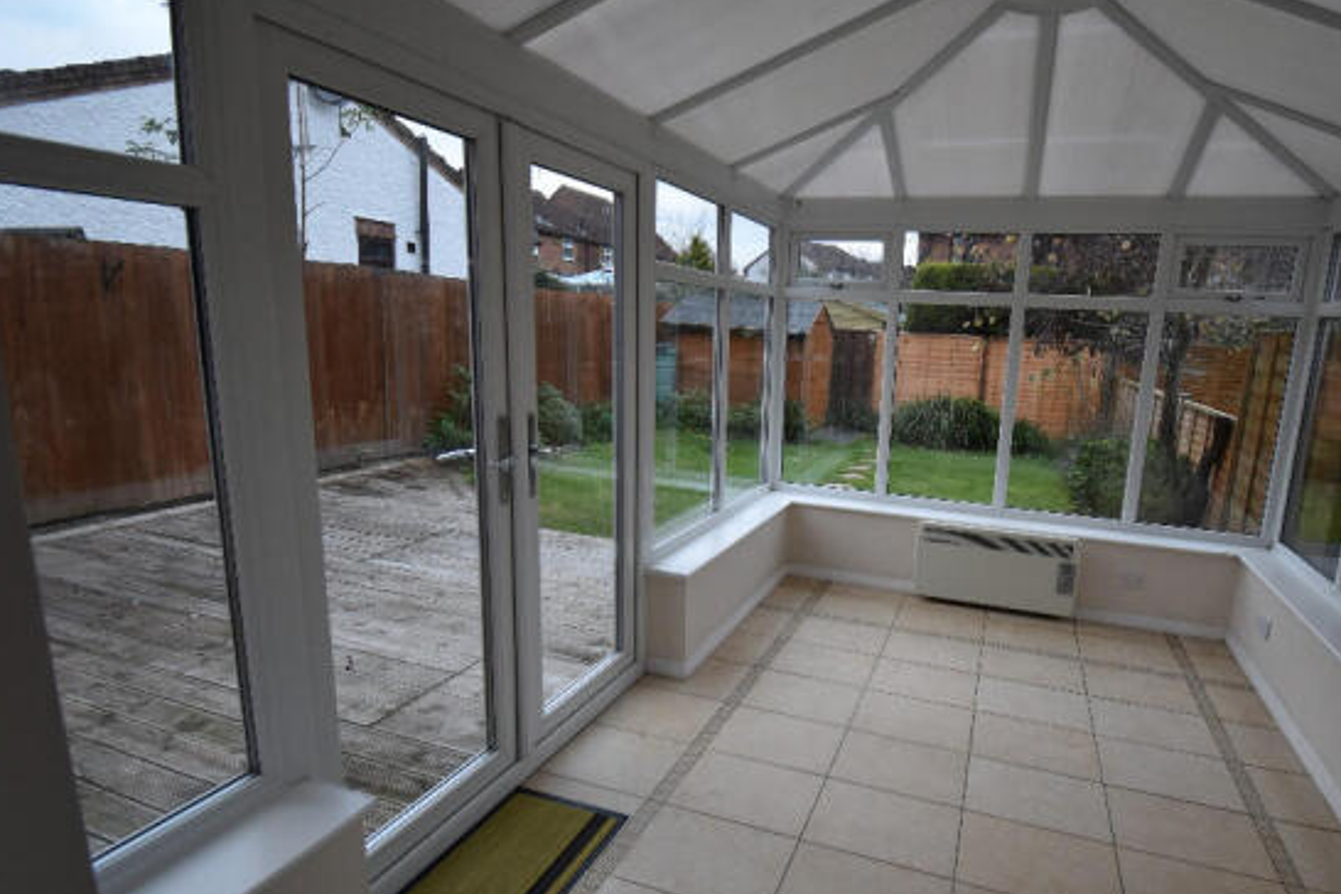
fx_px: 670
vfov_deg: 67.4
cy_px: 465
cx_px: 792
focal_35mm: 18
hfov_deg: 89.1
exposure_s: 1/80
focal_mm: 10
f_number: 4.5
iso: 400
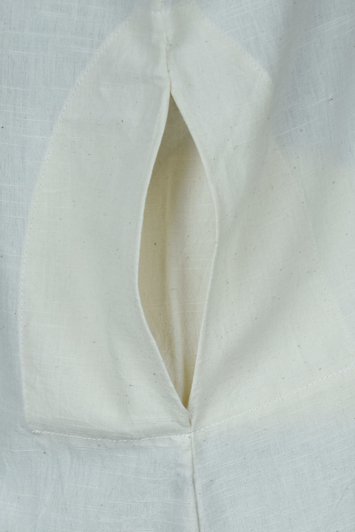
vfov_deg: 31.9
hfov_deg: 21.6
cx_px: 178
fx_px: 932
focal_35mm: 63
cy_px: 266
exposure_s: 1/30
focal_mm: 42
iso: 100
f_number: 5
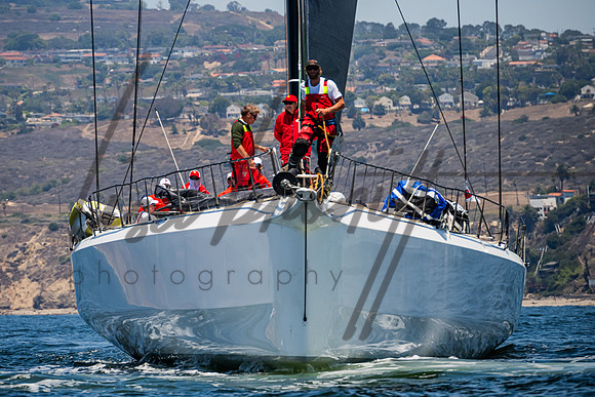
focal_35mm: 386
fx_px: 6381
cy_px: 155
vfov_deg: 3.6
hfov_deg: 5.3
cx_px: 267
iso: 400
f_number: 8
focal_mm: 310
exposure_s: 1/1600
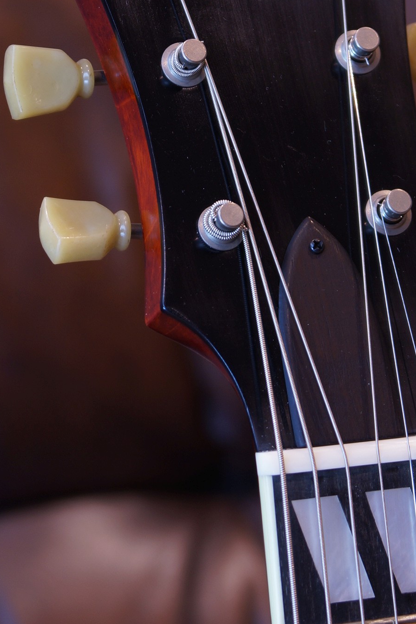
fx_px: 3708
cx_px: 249
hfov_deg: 6.4
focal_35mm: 214
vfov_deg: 9.6
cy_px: 121
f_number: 4.5
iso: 100
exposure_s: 1/8
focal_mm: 70
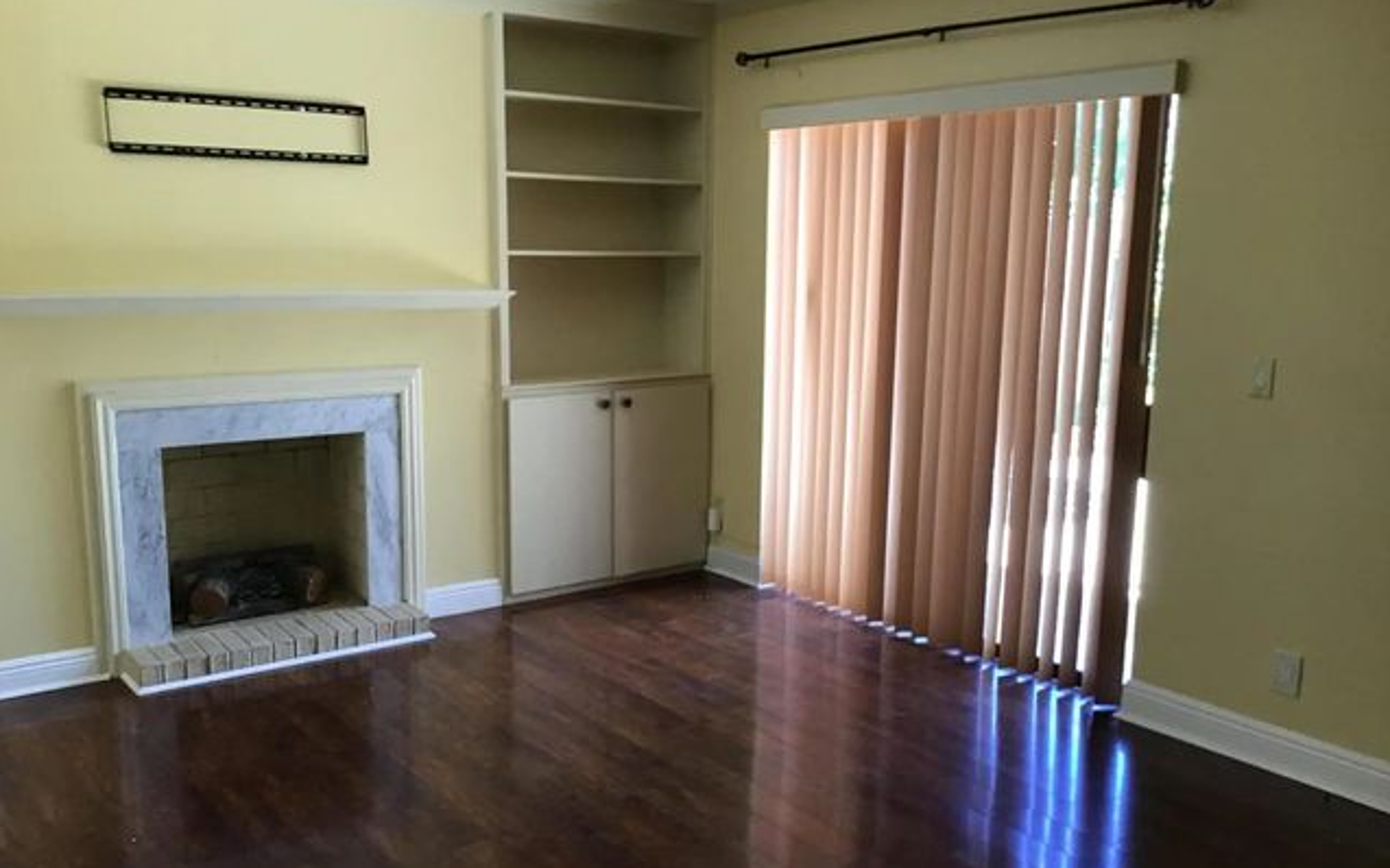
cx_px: 694
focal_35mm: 33
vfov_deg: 38.3
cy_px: 478
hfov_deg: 58.1
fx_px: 1250
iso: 80
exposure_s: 1/30
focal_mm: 3.3
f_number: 2.4
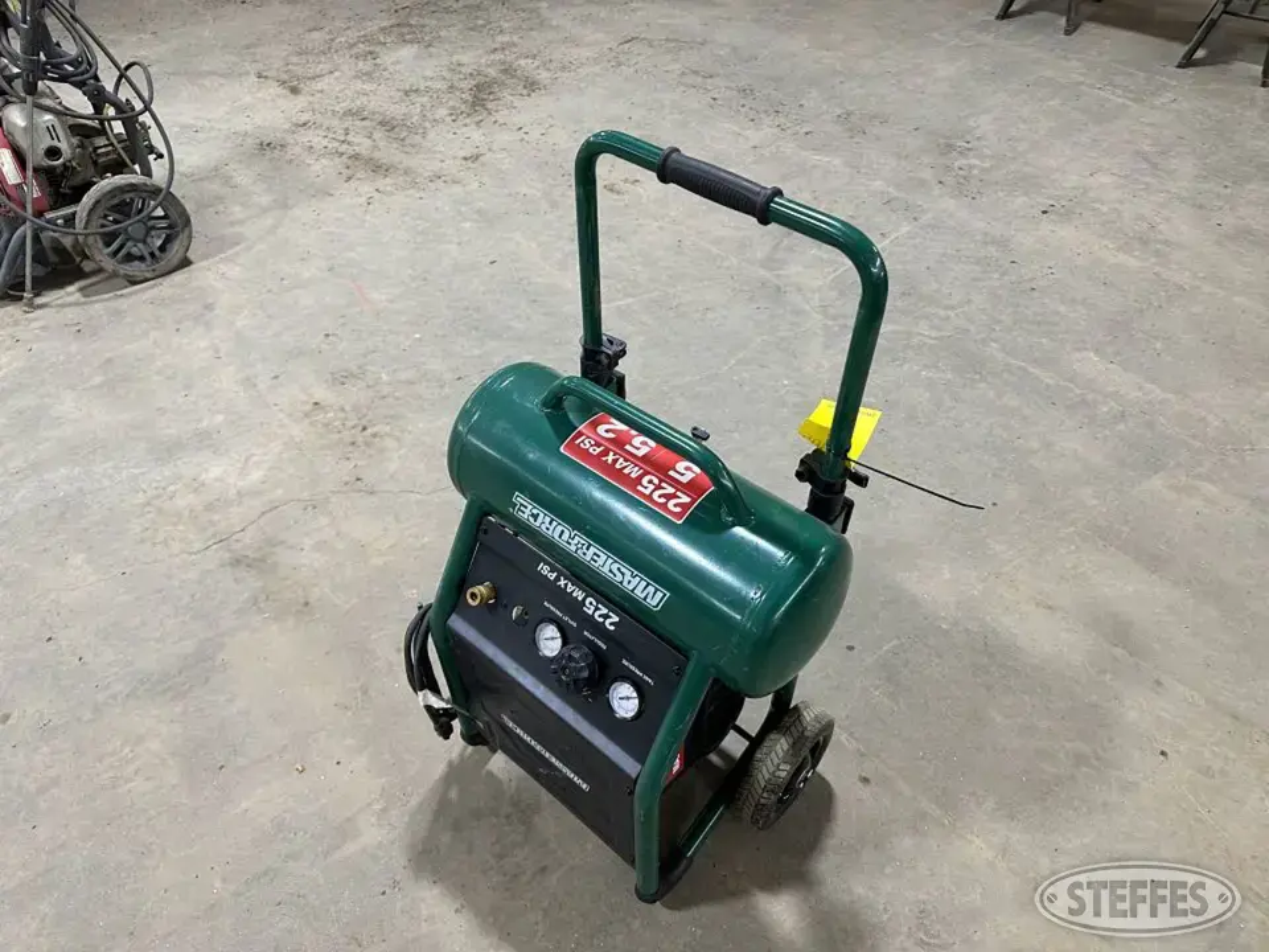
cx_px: 634
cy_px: 476
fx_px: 880
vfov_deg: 56.8
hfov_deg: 71.6
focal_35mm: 24
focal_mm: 6.86
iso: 250
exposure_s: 1/94
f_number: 1.78
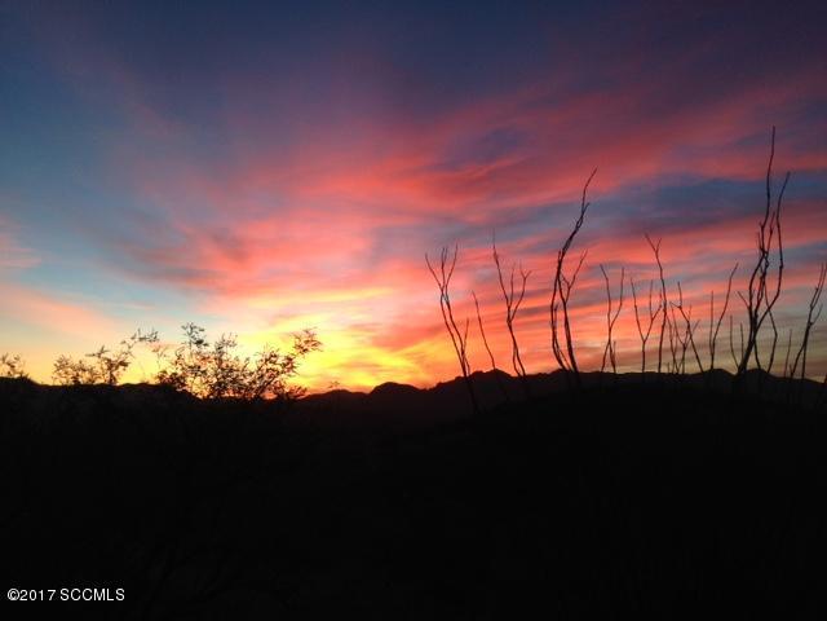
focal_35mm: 33
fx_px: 788
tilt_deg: +7.1
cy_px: 310
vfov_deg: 42.9
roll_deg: -1.3
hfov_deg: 55.4
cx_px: 414
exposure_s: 1/60
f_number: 2.4
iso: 50
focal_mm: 4.12
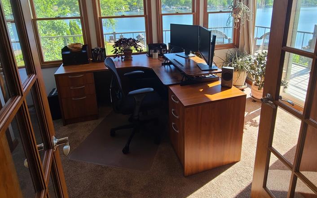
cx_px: 165
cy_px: 57
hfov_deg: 85.0
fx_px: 173
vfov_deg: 57.5
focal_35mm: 20
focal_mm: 2.2
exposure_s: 1/181
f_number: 2.2
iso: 50
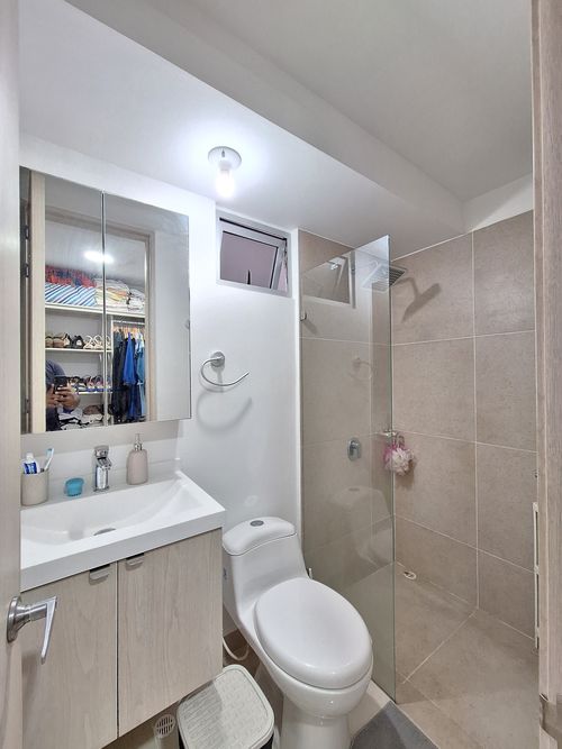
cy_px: 374
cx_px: 281
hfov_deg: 89.9
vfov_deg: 106.2
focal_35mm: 13
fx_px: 282
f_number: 2.2
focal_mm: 1.74
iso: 200
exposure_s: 1/30
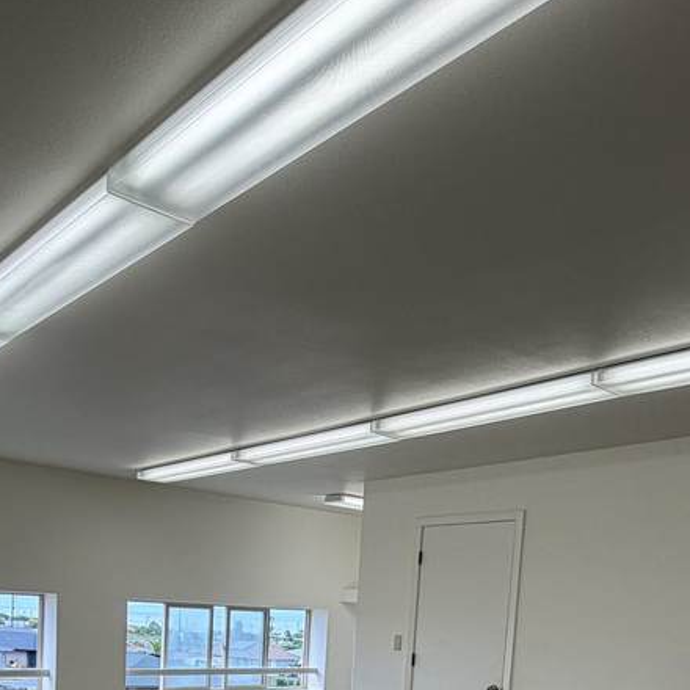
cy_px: 693
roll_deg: -2.7
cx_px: 238
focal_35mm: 36
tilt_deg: -5.4
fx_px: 812
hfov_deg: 45.4
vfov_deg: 40.3
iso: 50
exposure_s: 1/120
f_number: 2.2
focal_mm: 2.22
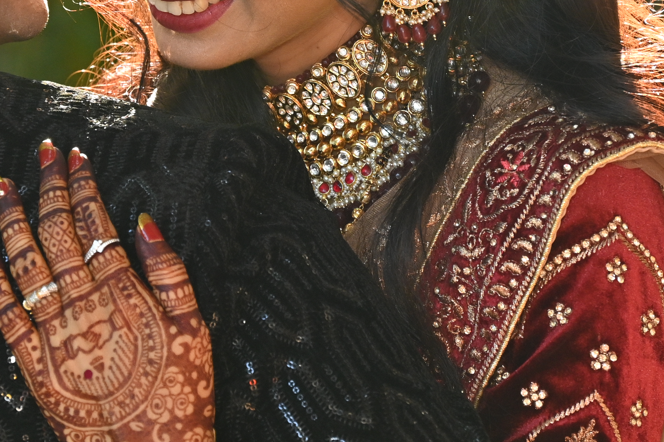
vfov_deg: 3.0
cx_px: 201
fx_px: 8332
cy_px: 60
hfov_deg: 4.6
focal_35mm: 452
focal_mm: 185
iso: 1000
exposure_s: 1/200
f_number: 6.3
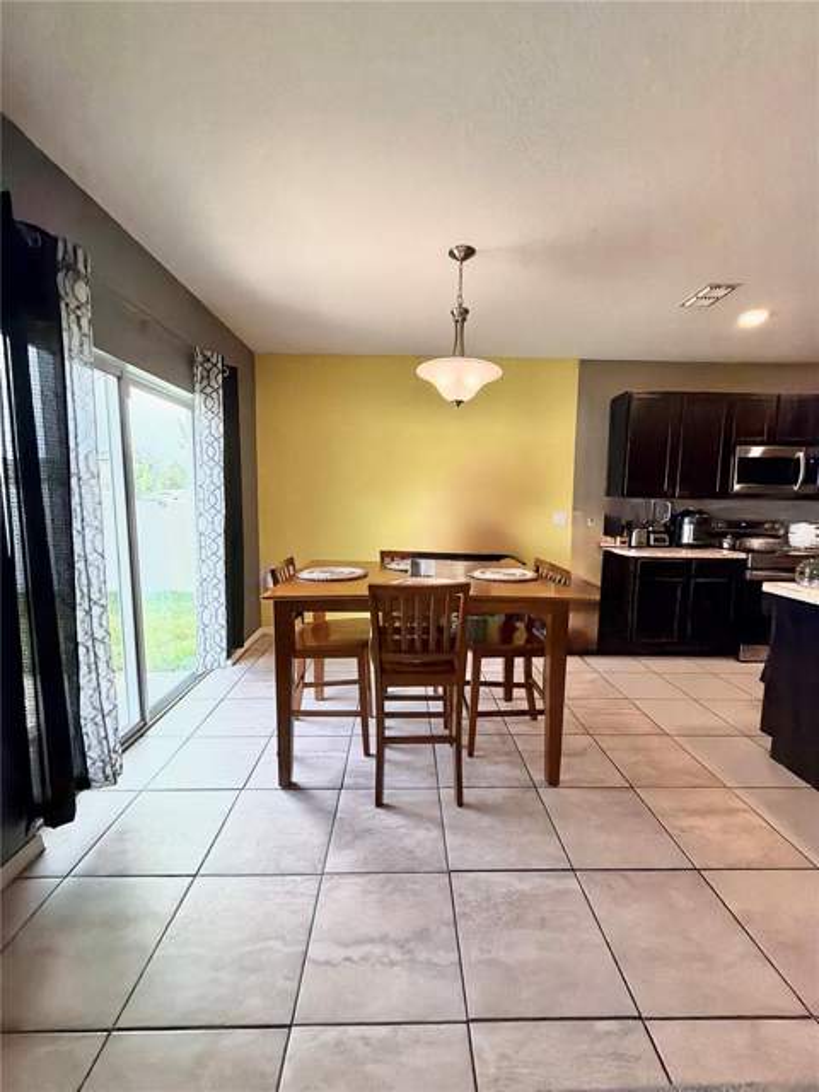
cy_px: 546
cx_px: 410
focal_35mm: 14
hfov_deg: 85.7
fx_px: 442
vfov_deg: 102.1
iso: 500
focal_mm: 2.22
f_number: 2.2
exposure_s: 1/242
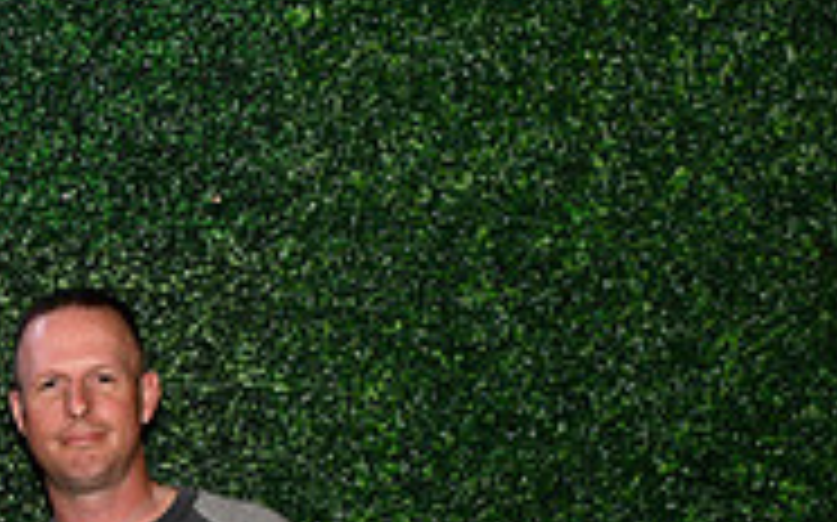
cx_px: -410
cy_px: 740
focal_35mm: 92
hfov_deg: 19.7
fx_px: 2097
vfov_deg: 13.5
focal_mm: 29
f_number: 6.3
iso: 500
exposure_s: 1/60
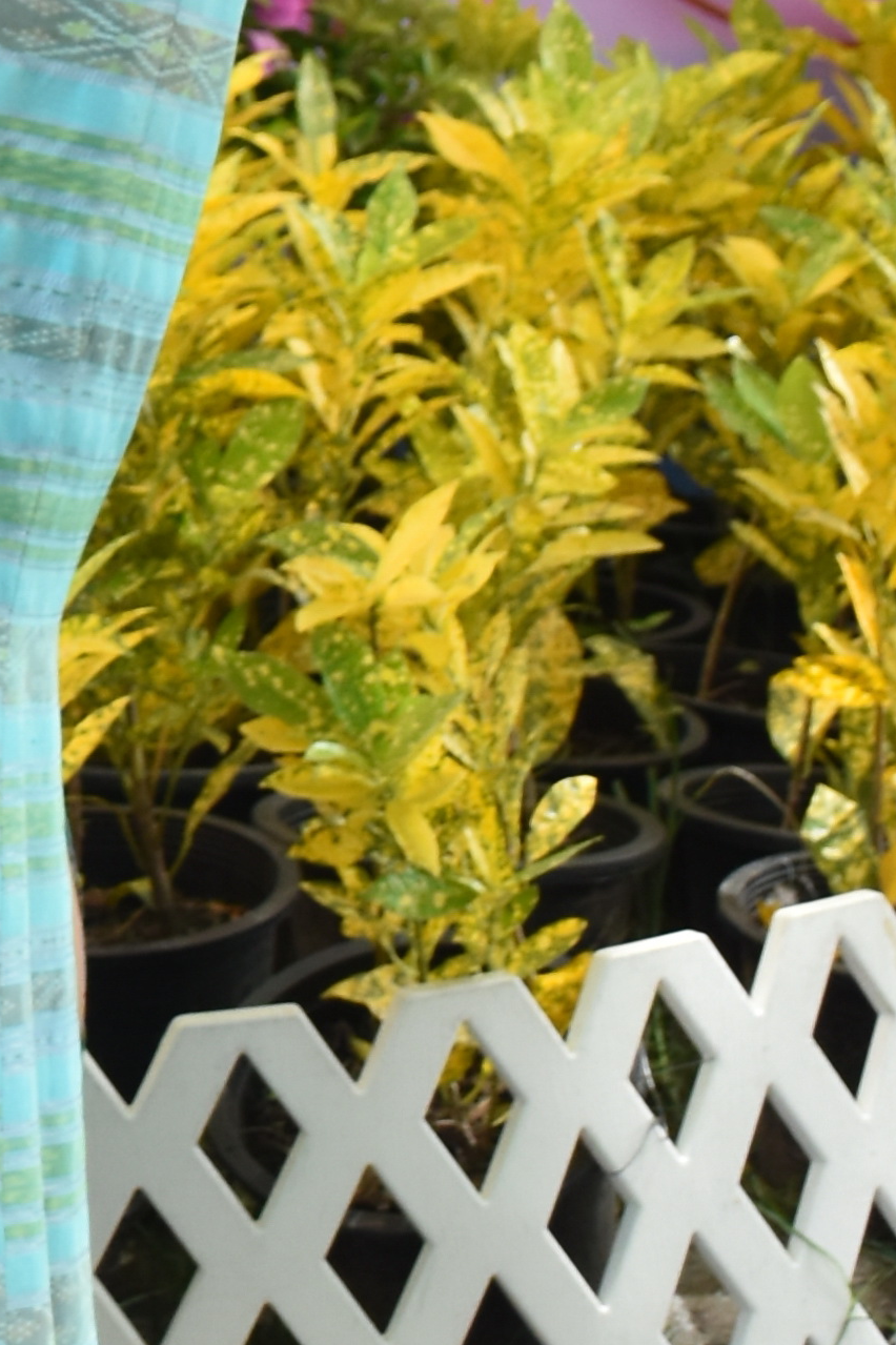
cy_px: -471
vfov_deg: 10.9
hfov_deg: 7.1
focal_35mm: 183
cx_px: -1173
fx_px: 6835
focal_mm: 26
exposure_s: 1/125
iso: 400
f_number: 5.6
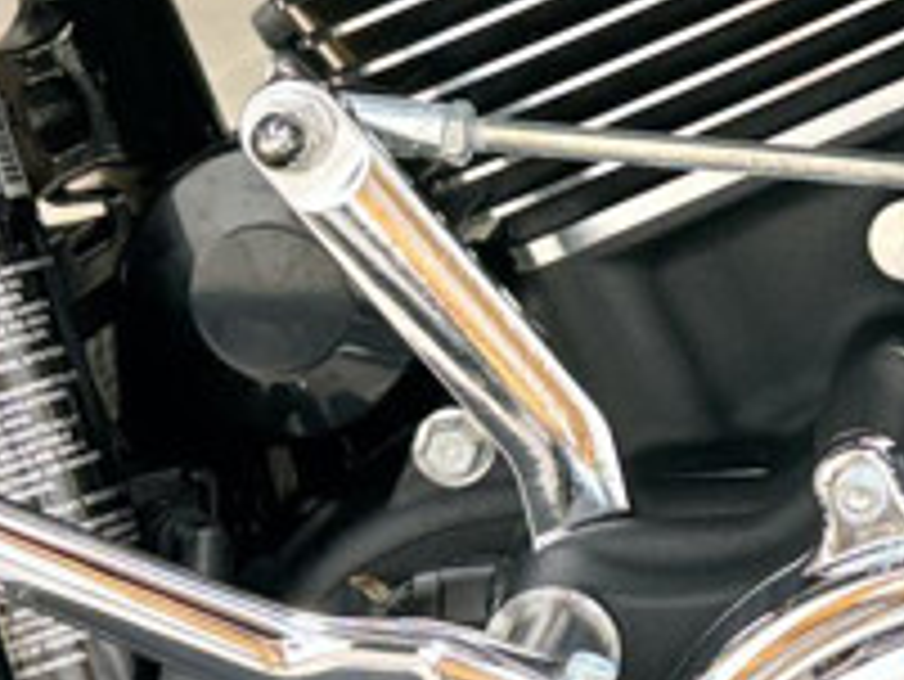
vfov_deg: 10.7
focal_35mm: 138
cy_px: 149
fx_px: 3606
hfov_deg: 13.5
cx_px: 1343
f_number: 1.6
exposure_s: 1/60
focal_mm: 5.96
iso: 80
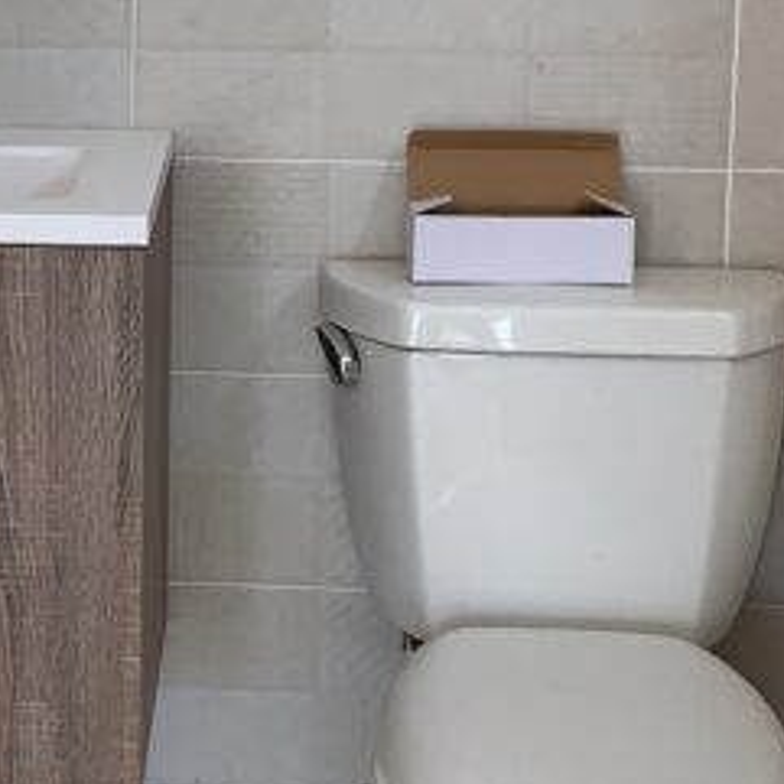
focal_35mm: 64
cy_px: 159
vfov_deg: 26.4
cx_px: 72
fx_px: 1640
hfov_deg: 26.0
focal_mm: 4.25
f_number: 1.8
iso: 32
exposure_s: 1/60
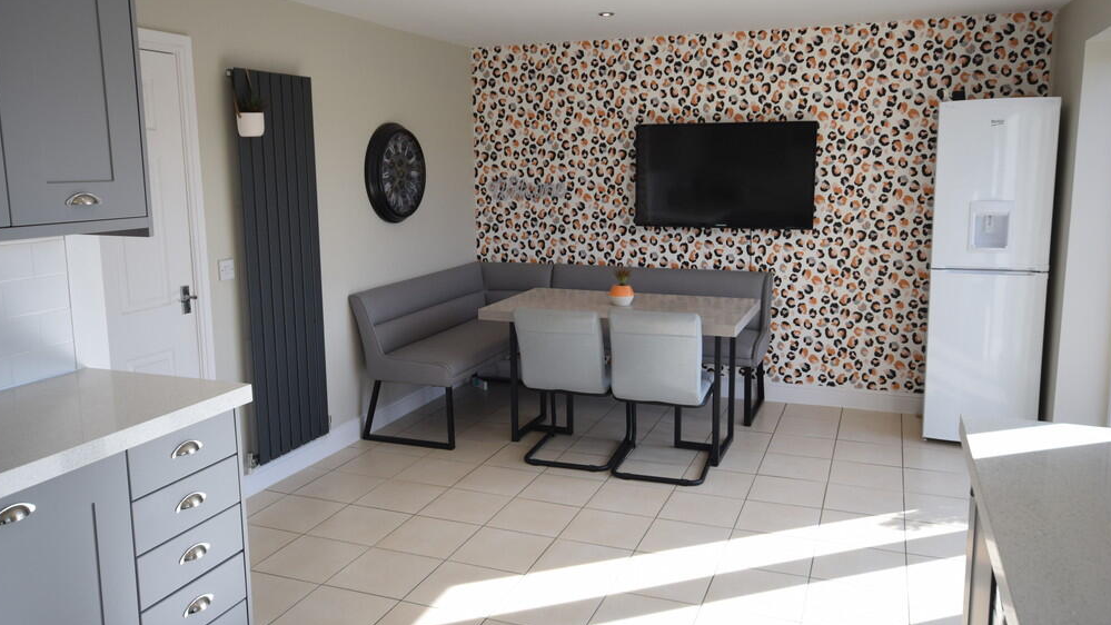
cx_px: 554
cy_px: 295
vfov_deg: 40.2
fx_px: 854
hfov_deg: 66.1
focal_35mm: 29
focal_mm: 18
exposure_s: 1/200
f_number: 7.1
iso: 400
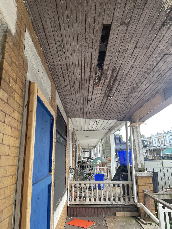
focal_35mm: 26
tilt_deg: +18.6
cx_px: 86
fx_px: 172
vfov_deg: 67.3
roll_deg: +2.0
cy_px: 114
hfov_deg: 53.1
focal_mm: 4.2
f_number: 1.6
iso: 40
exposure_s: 1/121
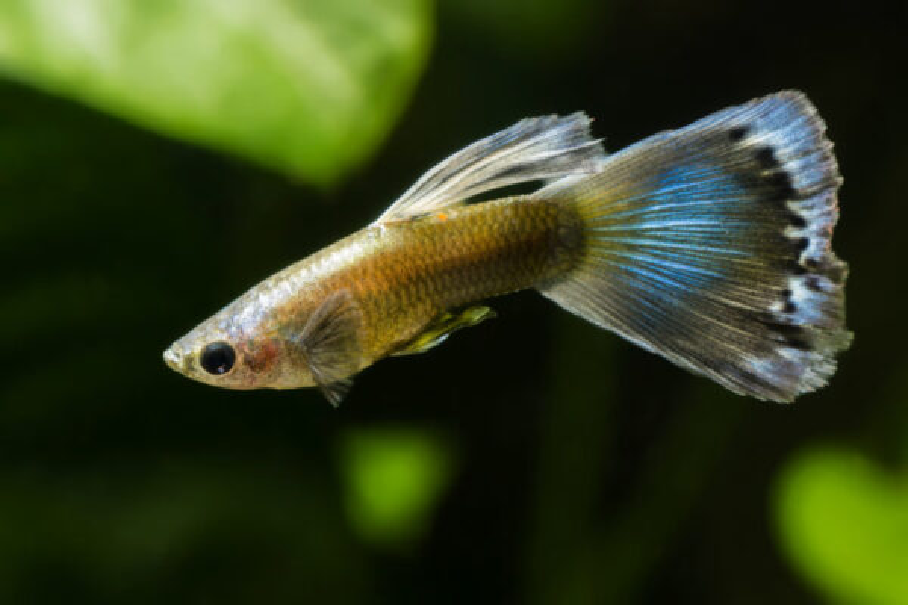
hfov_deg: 15.2
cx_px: 454
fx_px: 3405
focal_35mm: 135
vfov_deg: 10.2
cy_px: 302
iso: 100
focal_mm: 90
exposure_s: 1/200
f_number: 11
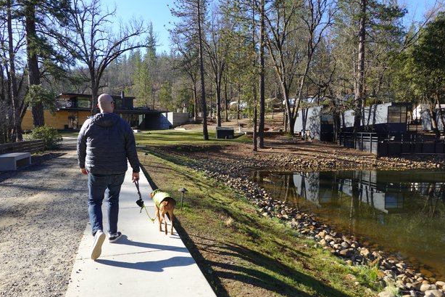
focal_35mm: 25
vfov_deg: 51.3
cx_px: 215
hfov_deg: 71.5
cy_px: 145
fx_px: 309
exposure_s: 1/250
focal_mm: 9
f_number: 5
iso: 125
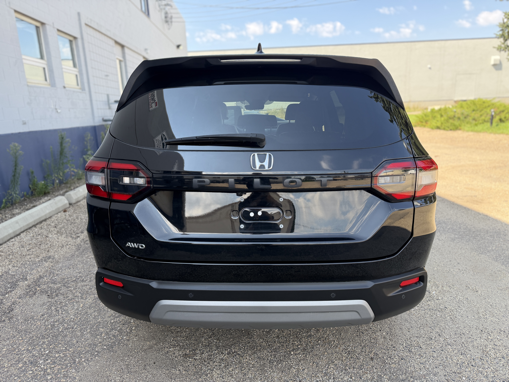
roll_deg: +2.7
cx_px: 254
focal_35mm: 24
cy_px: 191
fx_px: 353
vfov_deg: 56.8
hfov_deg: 71.6
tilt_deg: -12.3
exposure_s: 1/750
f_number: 1.78
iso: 100
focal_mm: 6.76
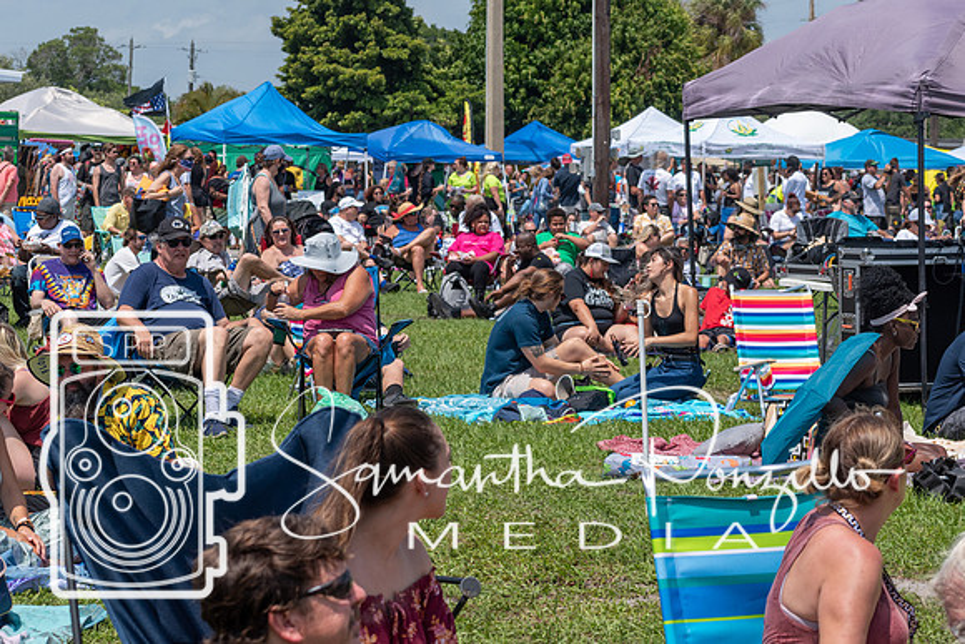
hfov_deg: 18.5
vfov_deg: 12.4
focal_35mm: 110
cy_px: 322
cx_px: 482
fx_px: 2962
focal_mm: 70
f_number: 7.1
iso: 200
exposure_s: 1/800
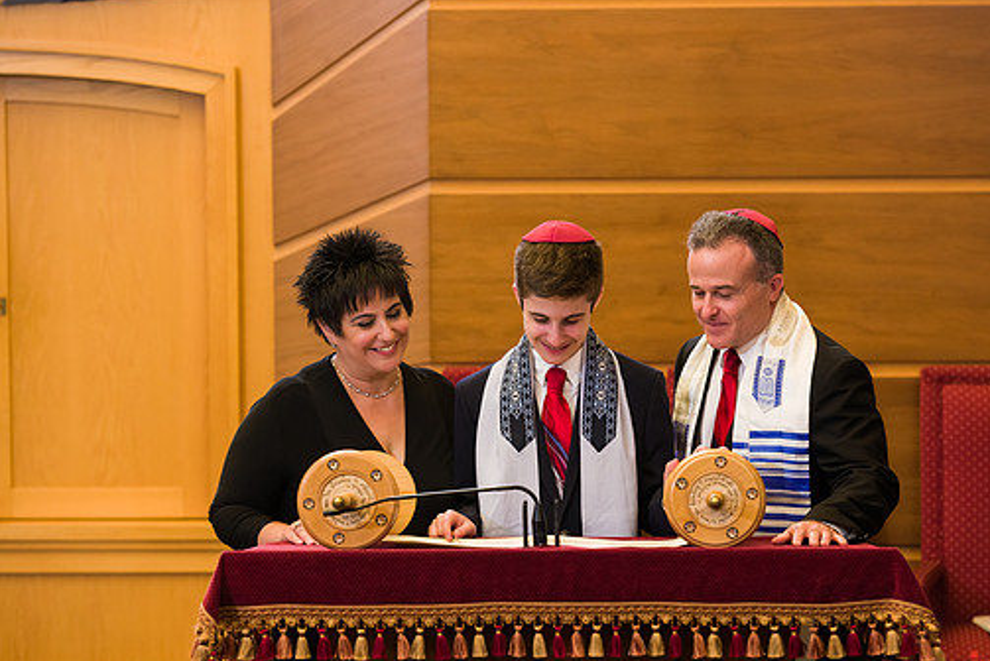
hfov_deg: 11.9
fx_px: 4760
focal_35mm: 173
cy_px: 373
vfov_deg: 7.9
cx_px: 539
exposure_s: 1/200
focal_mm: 150
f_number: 5.6
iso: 1000
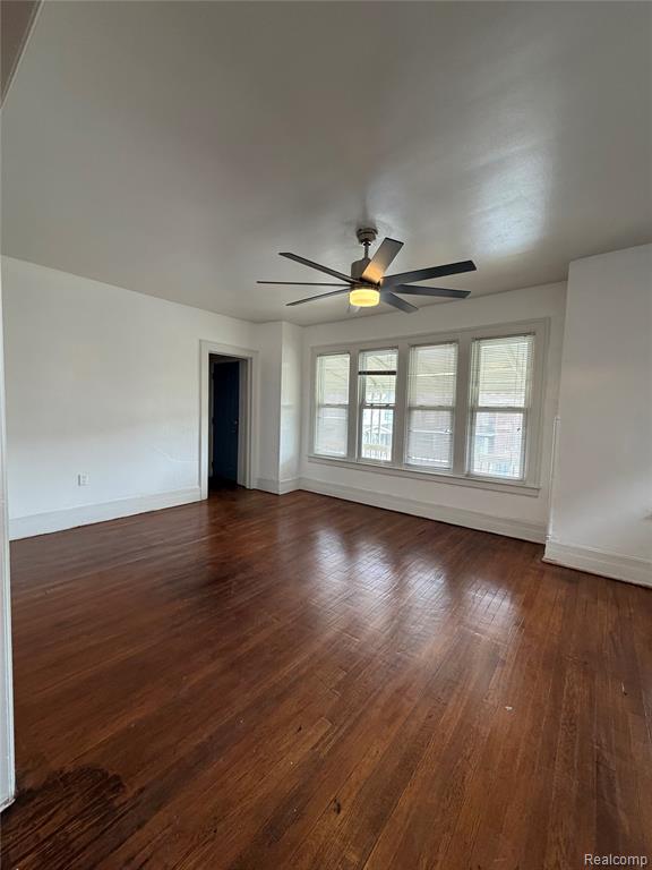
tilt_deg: -3.4
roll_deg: -1.3
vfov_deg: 102.1
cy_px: 435
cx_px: 326
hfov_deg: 85.7
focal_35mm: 14
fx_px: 352
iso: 250
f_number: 2.2
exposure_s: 1/60
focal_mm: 2.22
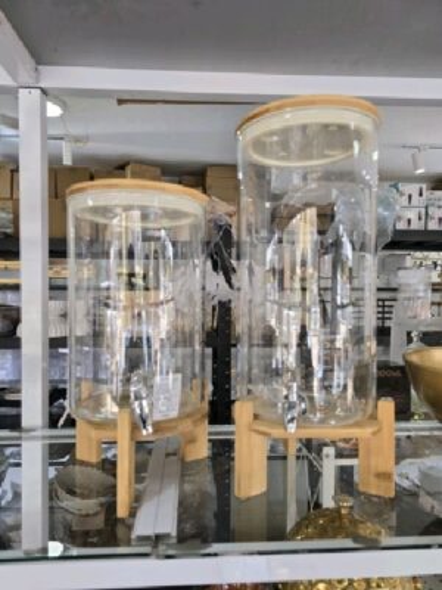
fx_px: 392
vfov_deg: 73.9
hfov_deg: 58.9
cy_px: 295
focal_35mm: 23
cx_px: 221
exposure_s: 1/182
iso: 125
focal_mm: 6.3
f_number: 1.7
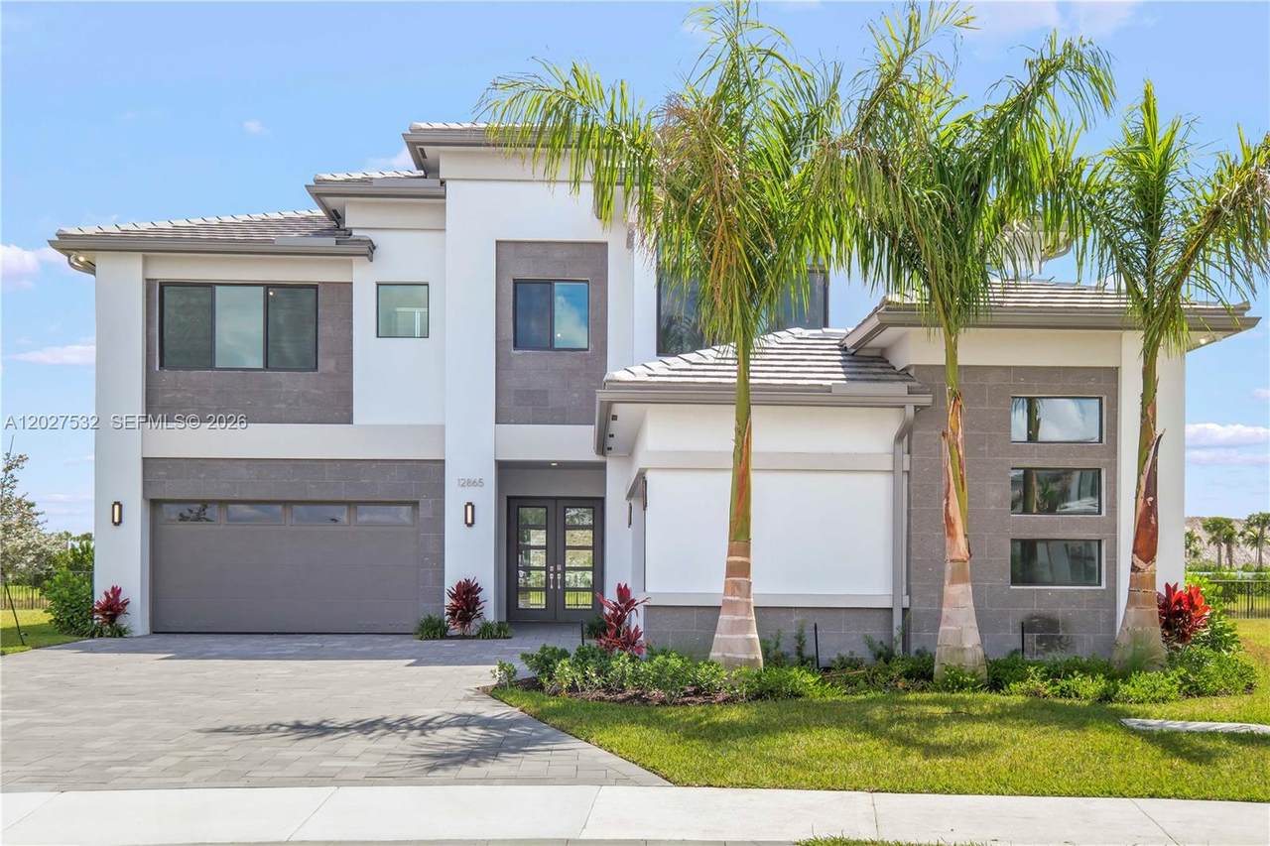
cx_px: 635
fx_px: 1093
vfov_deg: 42.3
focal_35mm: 31
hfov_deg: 60.3
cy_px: 423
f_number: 8
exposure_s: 1/420
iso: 800
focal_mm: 20.9
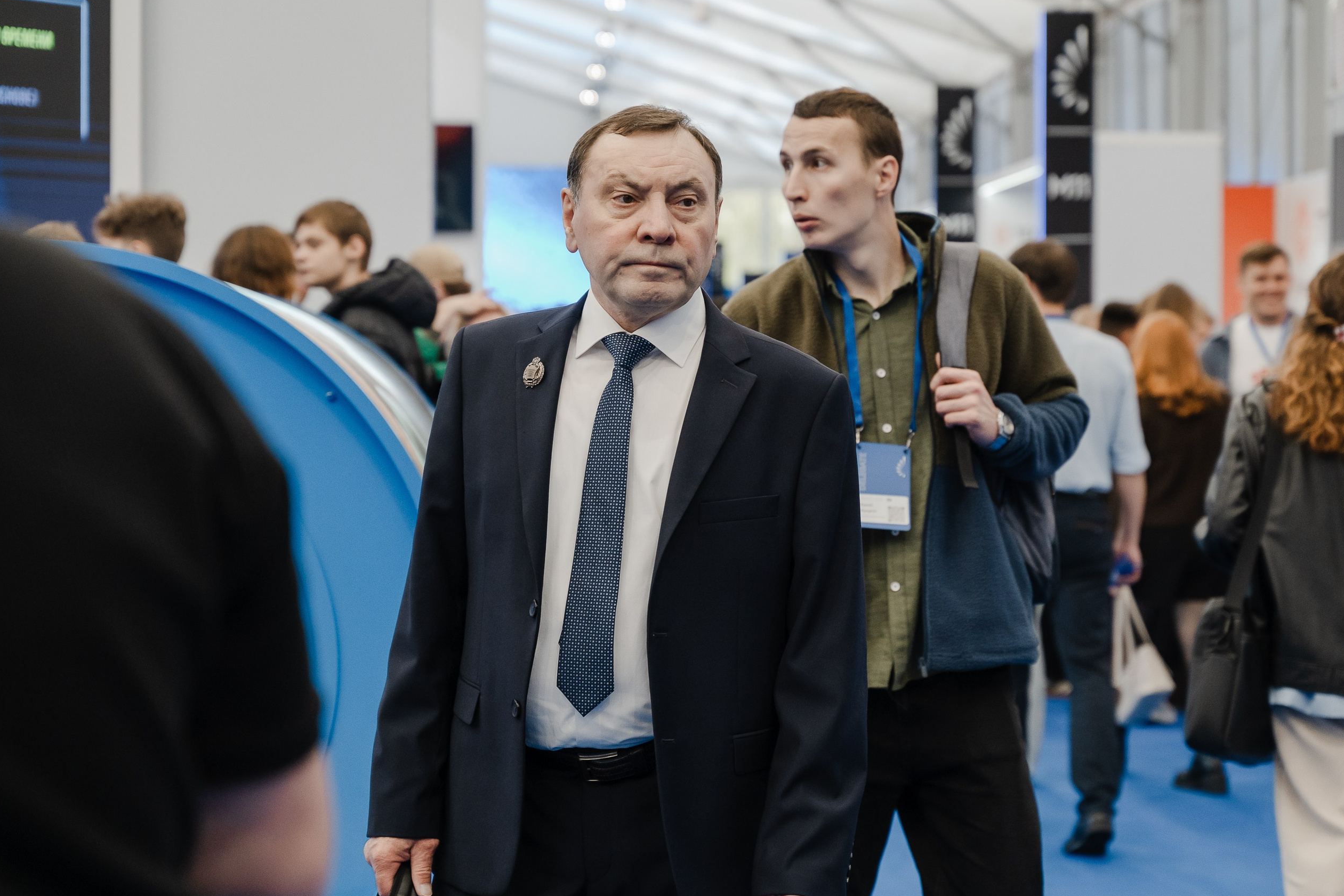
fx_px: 2800
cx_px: 734
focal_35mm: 75
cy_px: 412
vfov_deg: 18.2
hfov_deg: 27.0
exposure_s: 1/320
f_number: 3.5
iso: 1600
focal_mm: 68
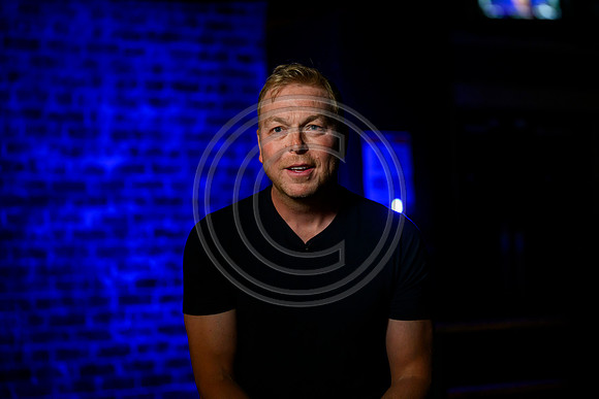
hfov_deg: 23.9
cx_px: 300
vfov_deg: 16.1
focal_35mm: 85
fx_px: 1415
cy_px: 200
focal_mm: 85
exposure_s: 1/125
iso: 3200
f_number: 2.8
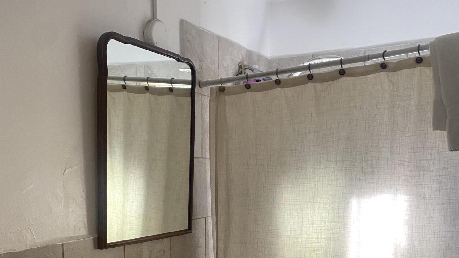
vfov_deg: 29.7
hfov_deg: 52.8
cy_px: 241
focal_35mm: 38
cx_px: 230
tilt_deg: -7.8
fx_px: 463
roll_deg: -0.8
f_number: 1.8
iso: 100
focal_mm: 4.25
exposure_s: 1/60
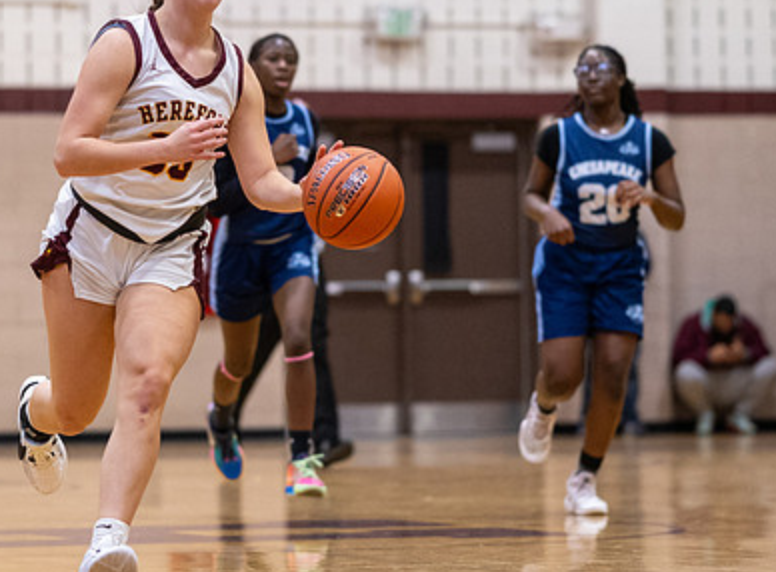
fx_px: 5414
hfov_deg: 8.2
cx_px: 282
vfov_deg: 6.0
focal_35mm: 243
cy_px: 177
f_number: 1.8
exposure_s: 1/1000
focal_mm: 85
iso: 1600
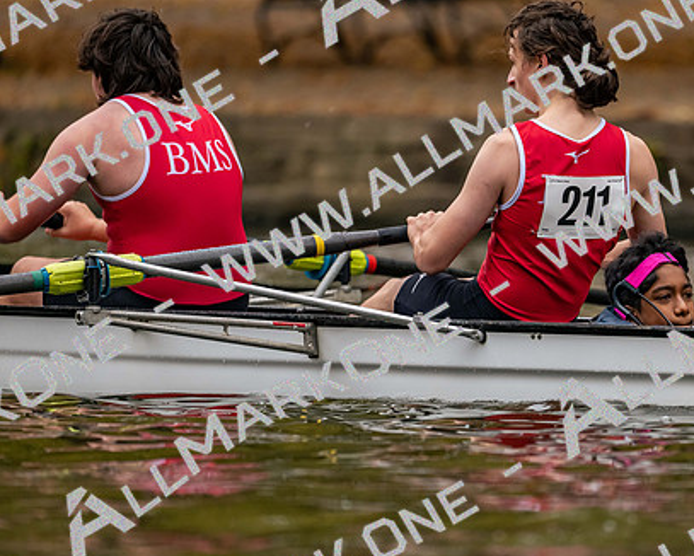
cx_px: 413
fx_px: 10994
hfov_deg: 3.6
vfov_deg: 2.9
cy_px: 298
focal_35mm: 535
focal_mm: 400
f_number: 4.5
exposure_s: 1/2000
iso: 2000
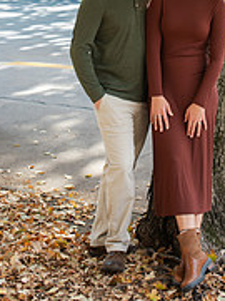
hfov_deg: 17.5
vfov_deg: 21.9
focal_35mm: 84
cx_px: 149
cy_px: -38
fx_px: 728
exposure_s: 1/640
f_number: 3.2
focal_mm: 35
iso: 360
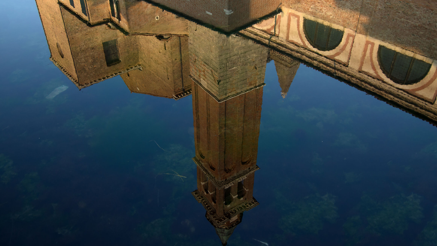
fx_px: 336
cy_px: 111
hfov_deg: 66.1
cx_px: 222
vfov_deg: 40.1
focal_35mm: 29
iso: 100
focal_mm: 18
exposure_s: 1/100
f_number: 5.6
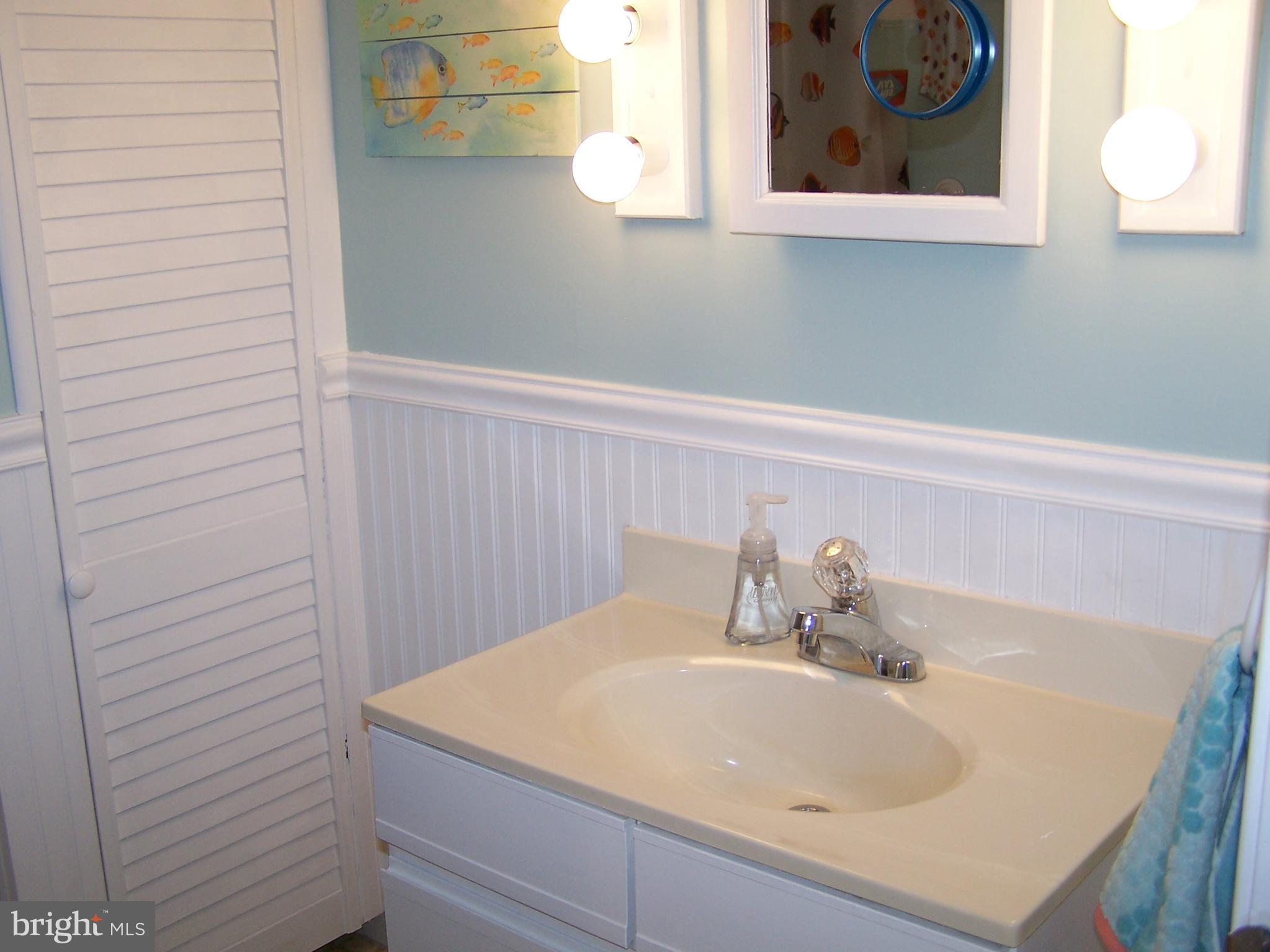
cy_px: 476
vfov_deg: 37.7
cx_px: 635
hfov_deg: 49.0
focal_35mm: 38
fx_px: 1394
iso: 80
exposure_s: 1/125
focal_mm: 6.3
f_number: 2.8
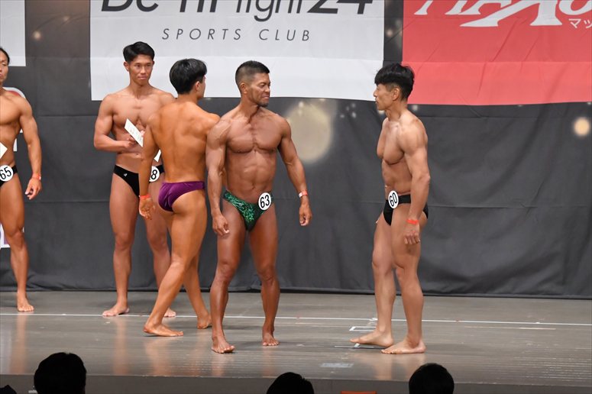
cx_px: 296
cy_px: 197
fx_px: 2860
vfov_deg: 7.9
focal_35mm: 174
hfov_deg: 11.8
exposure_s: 1/400
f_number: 5.6
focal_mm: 116
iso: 6400
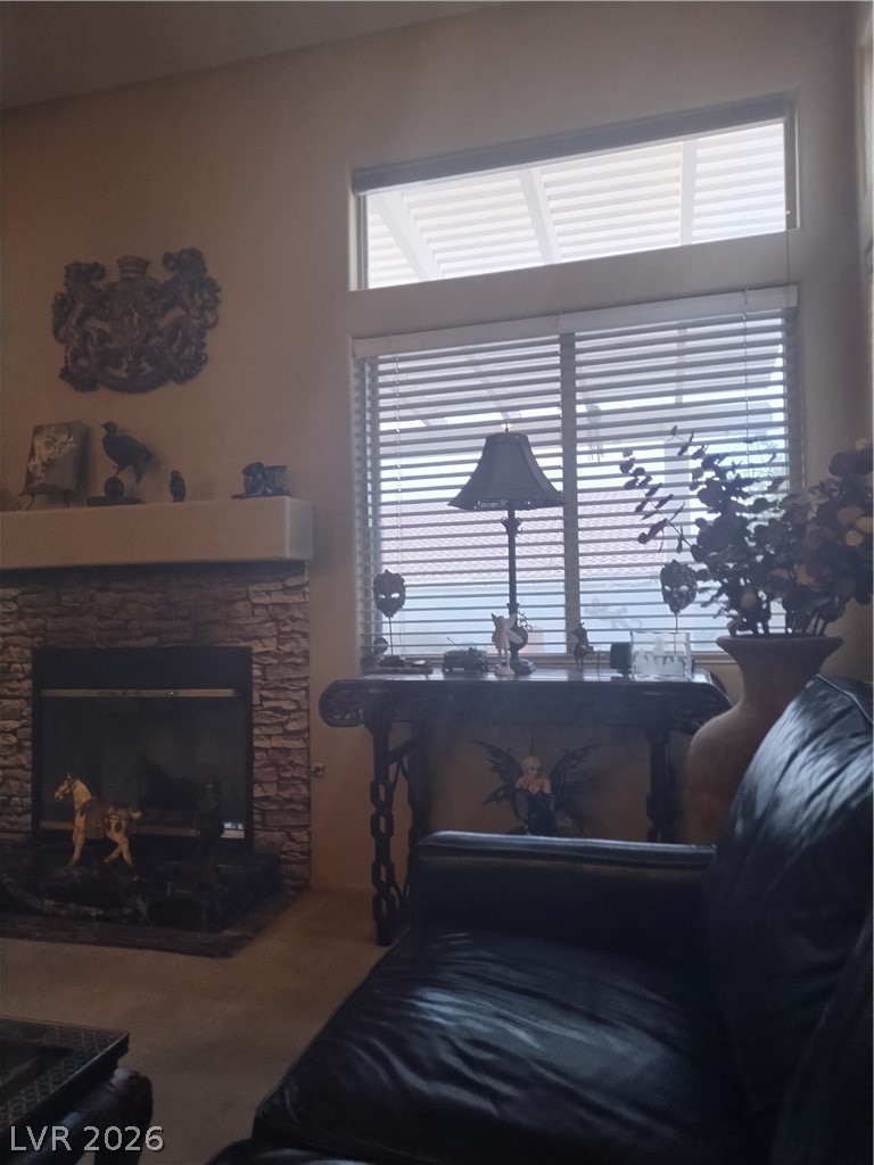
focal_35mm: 25
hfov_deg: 54.9
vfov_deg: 69.4
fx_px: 842
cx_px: 437
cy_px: 582
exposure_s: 1/40
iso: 113
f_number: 1.7
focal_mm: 4.71
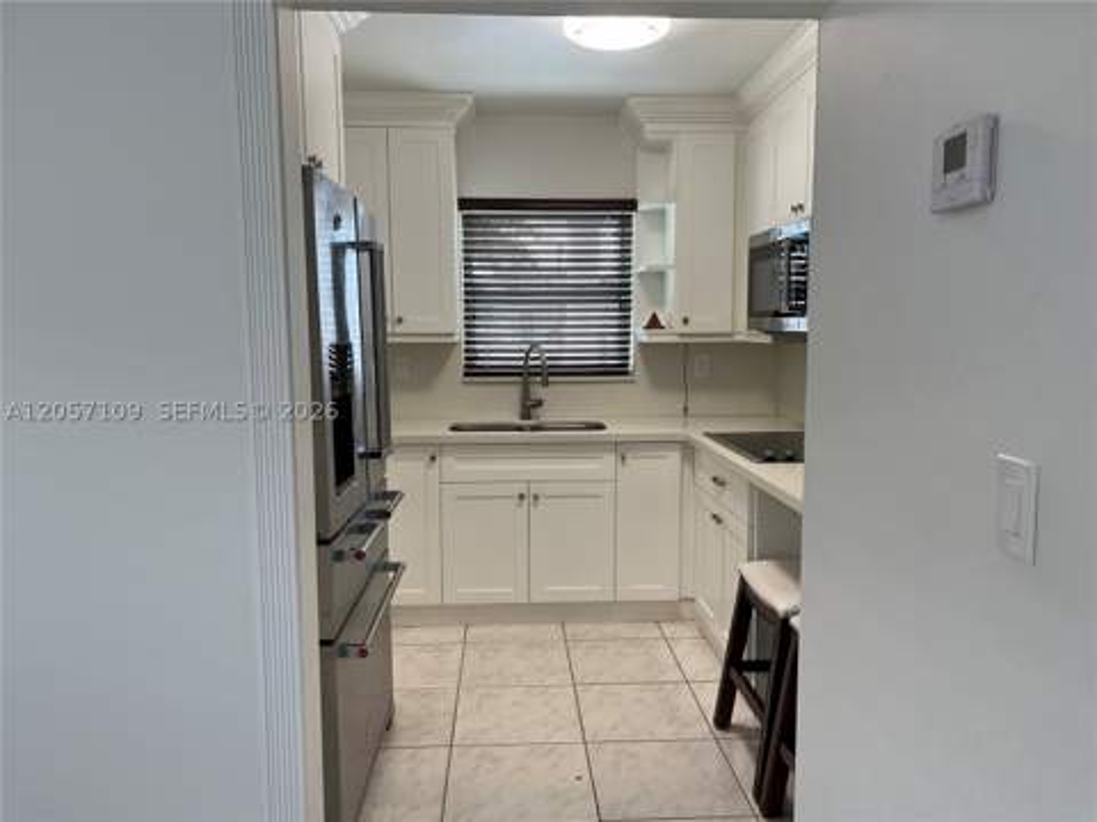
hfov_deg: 67.3
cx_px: 548
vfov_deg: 53.1
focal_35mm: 26
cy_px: 411
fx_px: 824
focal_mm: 5.1
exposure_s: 1/120
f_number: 1.6
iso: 125
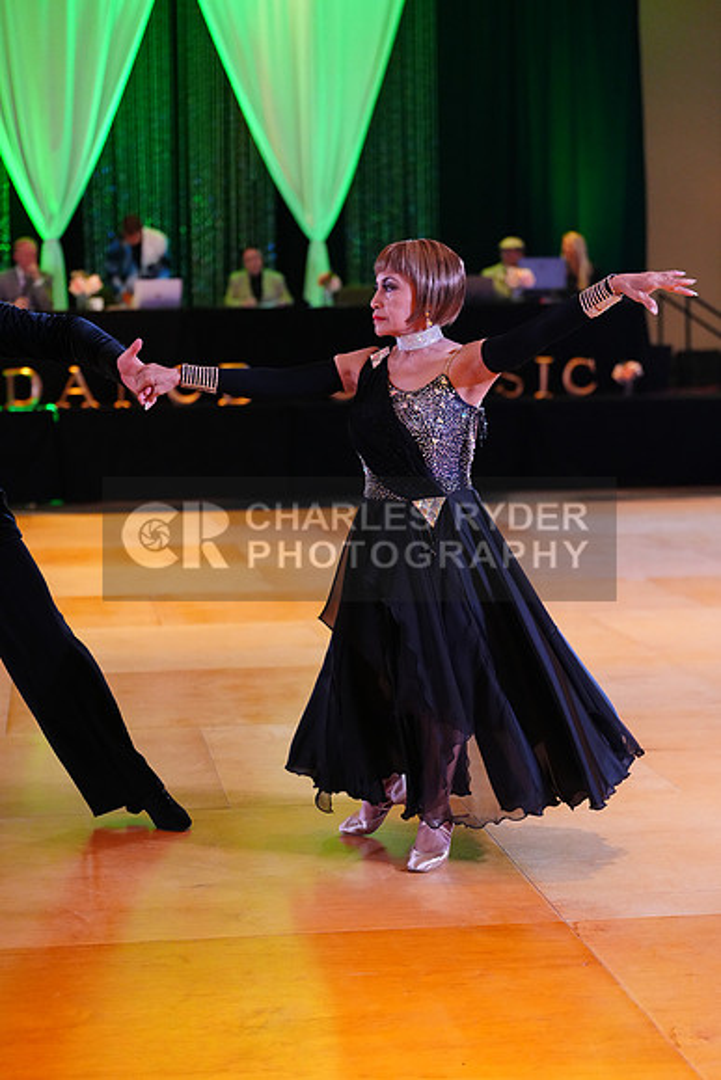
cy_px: 540
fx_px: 2101
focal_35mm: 70
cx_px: 360
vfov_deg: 28.8
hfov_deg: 19.5
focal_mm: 70
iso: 5000
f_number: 2.8
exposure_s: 1/400
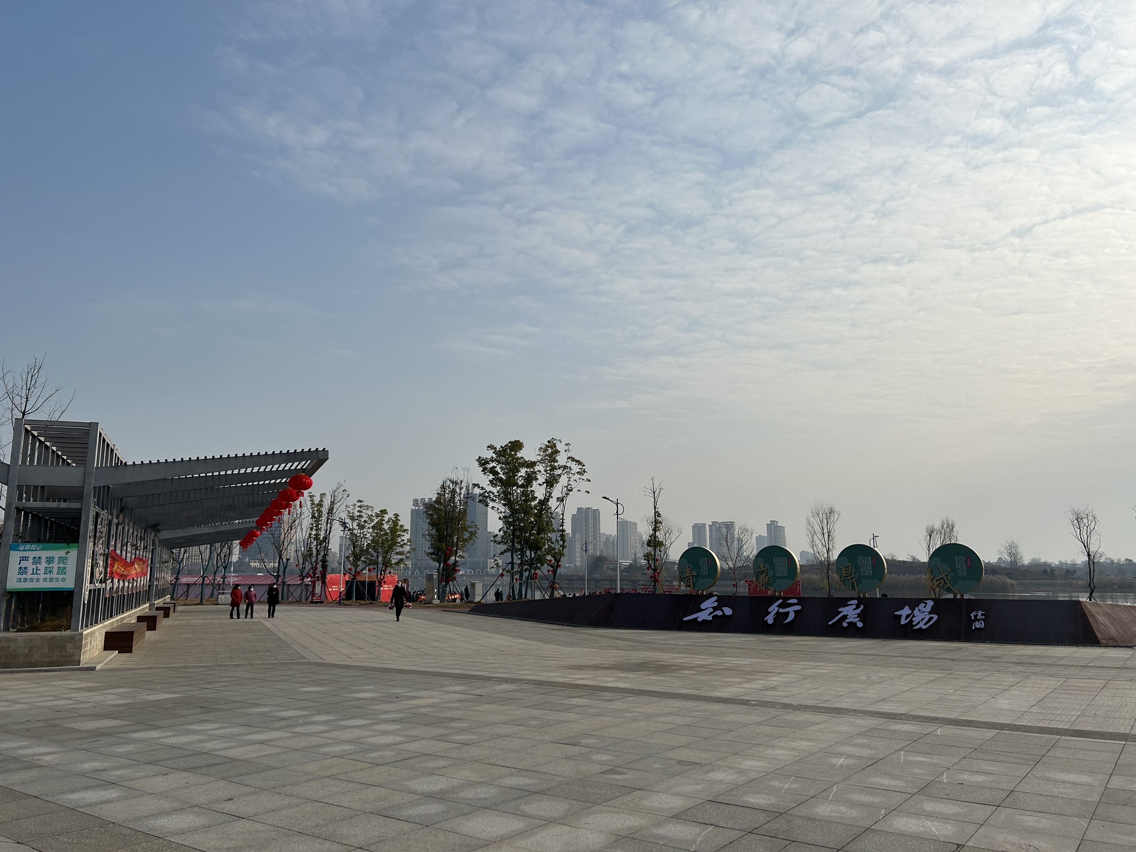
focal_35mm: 26
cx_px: 568
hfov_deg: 67.3
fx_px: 853
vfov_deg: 53.1
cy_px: 426
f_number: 1.5
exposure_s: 1/8696
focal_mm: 5.7
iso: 50
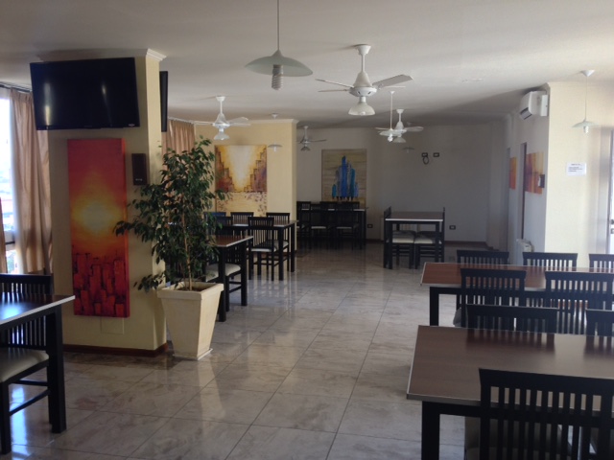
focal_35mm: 35
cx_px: 307
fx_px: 621
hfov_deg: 52.6
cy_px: 230
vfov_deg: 40.7
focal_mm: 4.28
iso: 50
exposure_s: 1/24
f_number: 2.4
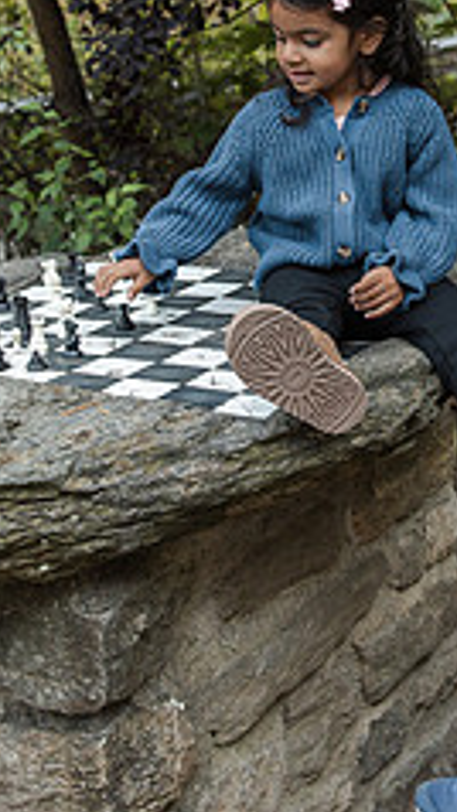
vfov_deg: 24.5
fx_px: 1851
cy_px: 213
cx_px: 392
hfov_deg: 14.0
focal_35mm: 86
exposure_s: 1/125
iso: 640
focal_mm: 32
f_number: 3.5
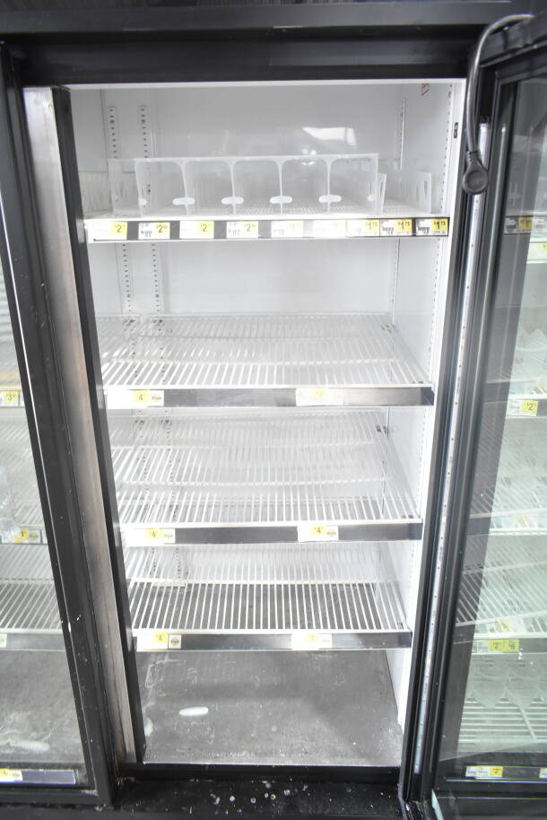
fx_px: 615
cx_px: 274
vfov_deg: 67.4
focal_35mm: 27
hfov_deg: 48.0
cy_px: 410
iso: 1600
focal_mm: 18
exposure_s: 1/80
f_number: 4.5
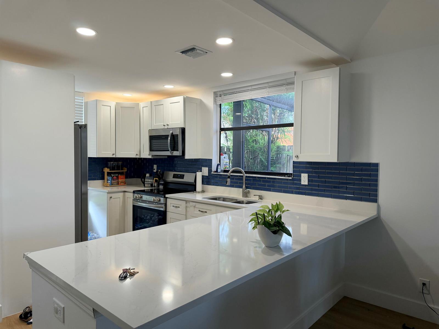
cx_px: 220
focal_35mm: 24
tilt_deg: -2.4
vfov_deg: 56.8
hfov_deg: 71.6
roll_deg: -1.2
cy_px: 164
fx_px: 304
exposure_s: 1/217
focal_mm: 6.76
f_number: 1.78
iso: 160
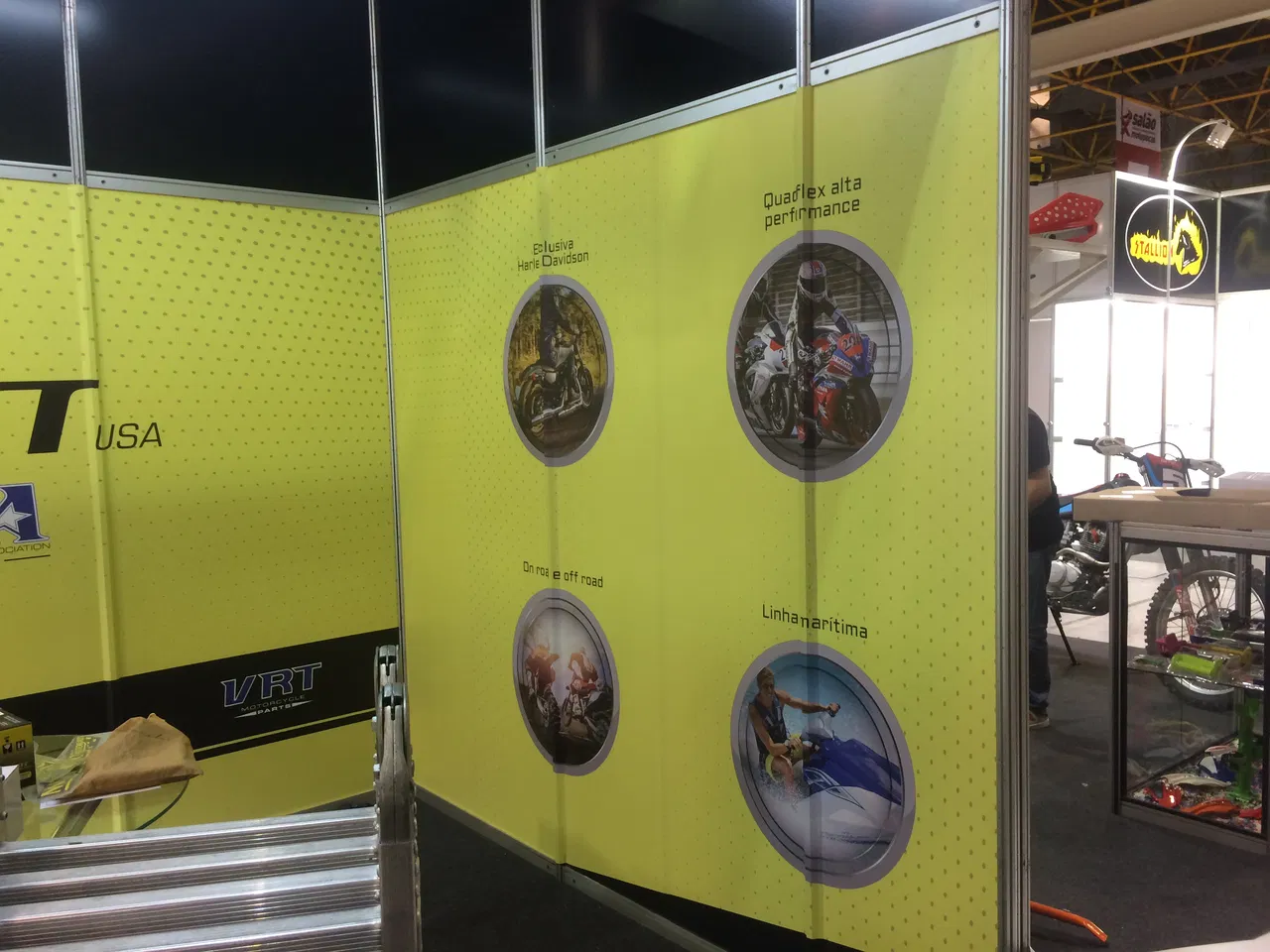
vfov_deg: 48.2
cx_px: 635
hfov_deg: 61.7
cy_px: 476
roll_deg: +0.1
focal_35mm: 29
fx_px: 1064
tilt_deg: -5.6
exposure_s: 1/33
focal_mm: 4.15
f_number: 2.2
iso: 100
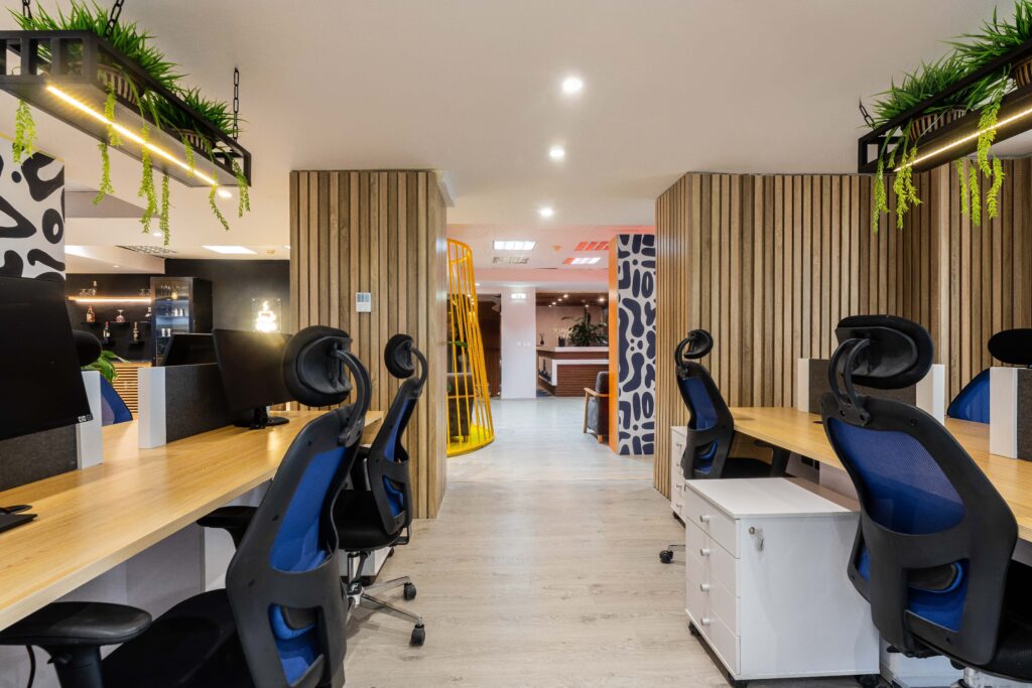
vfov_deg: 72.7
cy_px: 344
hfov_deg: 95.7
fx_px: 467
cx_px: 516
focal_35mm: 16
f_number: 9
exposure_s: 1/4
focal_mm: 16.3
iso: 800
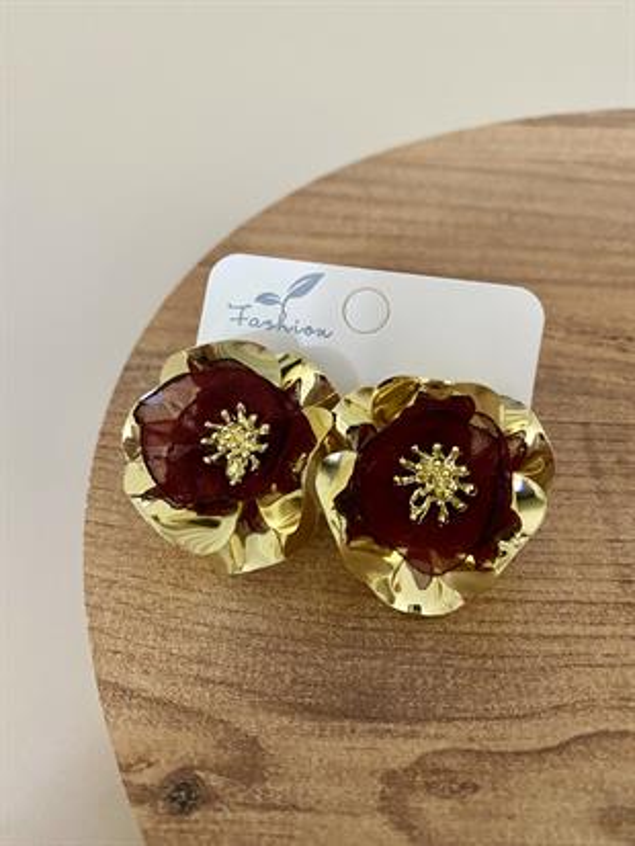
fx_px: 611
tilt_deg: -47.5
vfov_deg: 69.4
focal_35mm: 25
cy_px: 423
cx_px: 318
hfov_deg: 54.9
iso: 500
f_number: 1.8
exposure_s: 1/33
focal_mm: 4.25
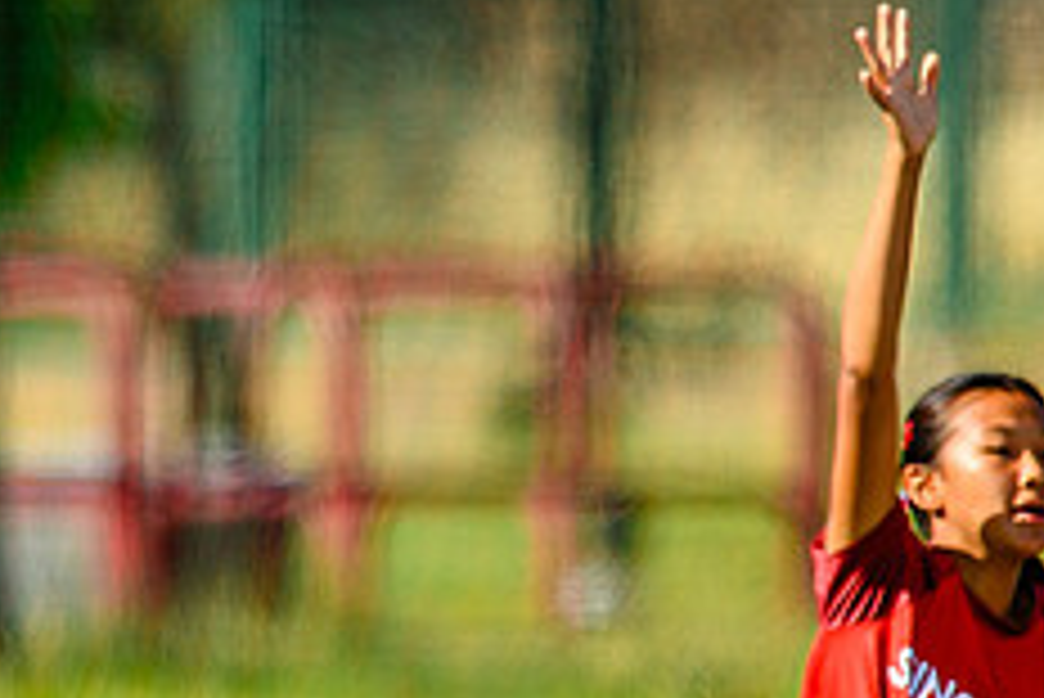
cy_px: 781
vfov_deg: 0.7
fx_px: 58788
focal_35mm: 2026
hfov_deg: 1.0
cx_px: 1401
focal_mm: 400
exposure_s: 1/1600
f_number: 3.2
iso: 100
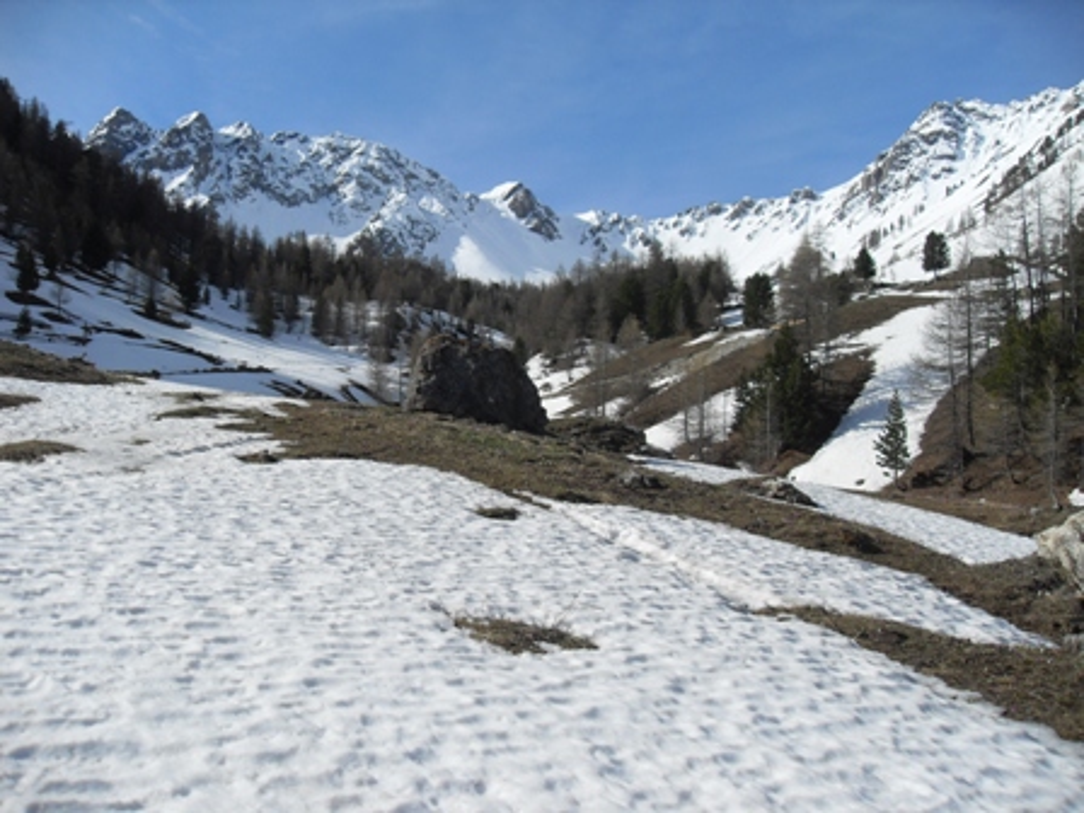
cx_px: 542
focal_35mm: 35
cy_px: 406
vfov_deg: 40.7
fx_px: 1096
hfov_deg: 52.6
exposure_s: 1/350
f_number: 7
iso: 80
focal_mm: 6.3
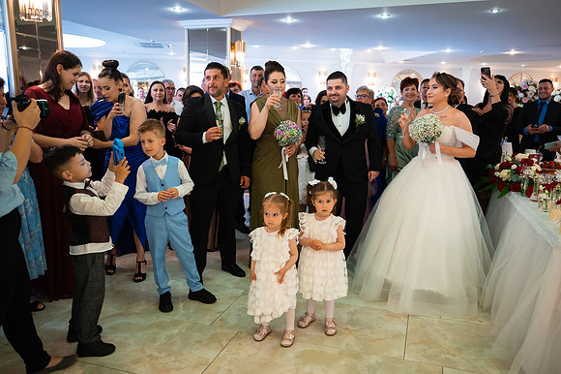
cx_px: 280
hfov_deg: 65.5
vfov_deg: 46.4
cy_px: 187
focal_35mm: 28
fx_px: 436
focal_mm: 28
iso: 2500
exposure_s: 1/250
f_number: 2.8
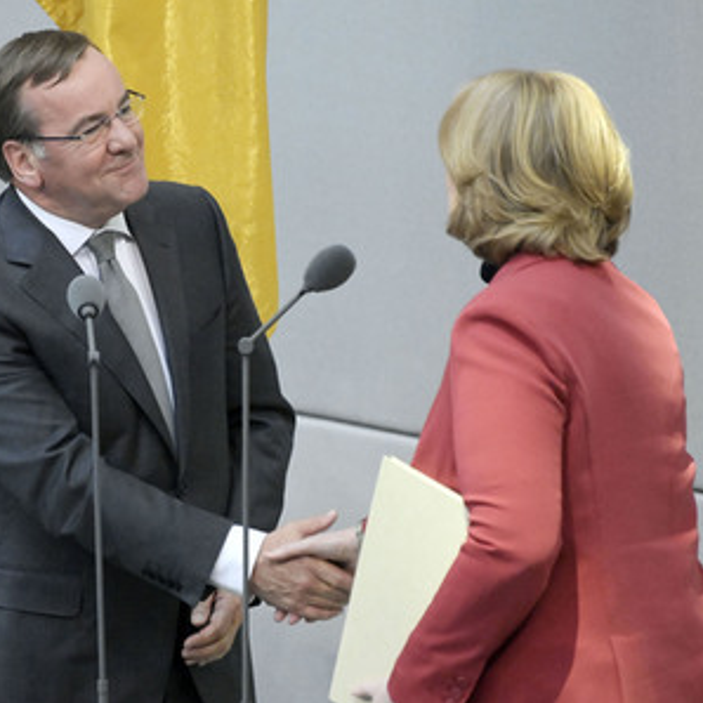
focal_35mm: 566
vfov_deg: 3.1
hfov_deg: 3.1
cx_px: 199
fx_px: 13005
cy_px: 352
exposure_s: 1/320
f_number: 5.6
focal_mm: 440
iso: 12800
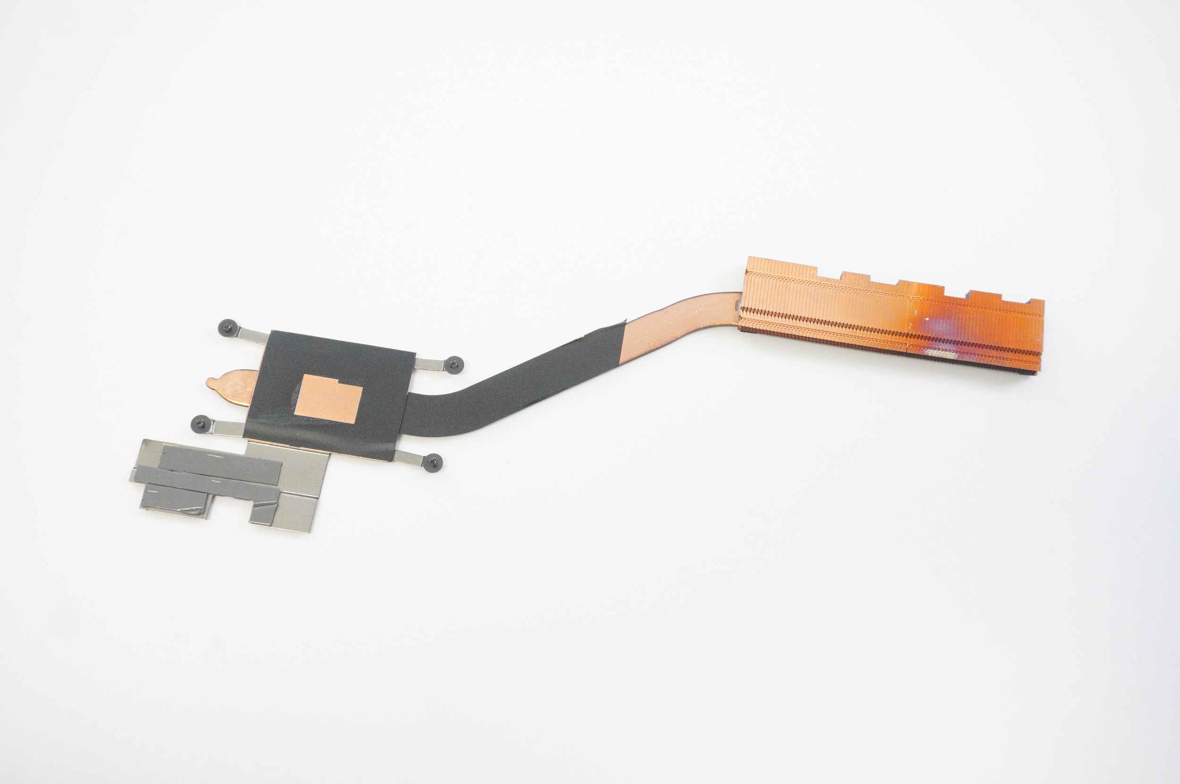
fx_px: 1179
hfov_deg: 53.2
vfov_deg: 36.8
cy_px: 392
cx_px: 590
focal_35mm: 36
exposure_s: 1/125
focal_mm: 24
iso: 4000
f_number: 5.6
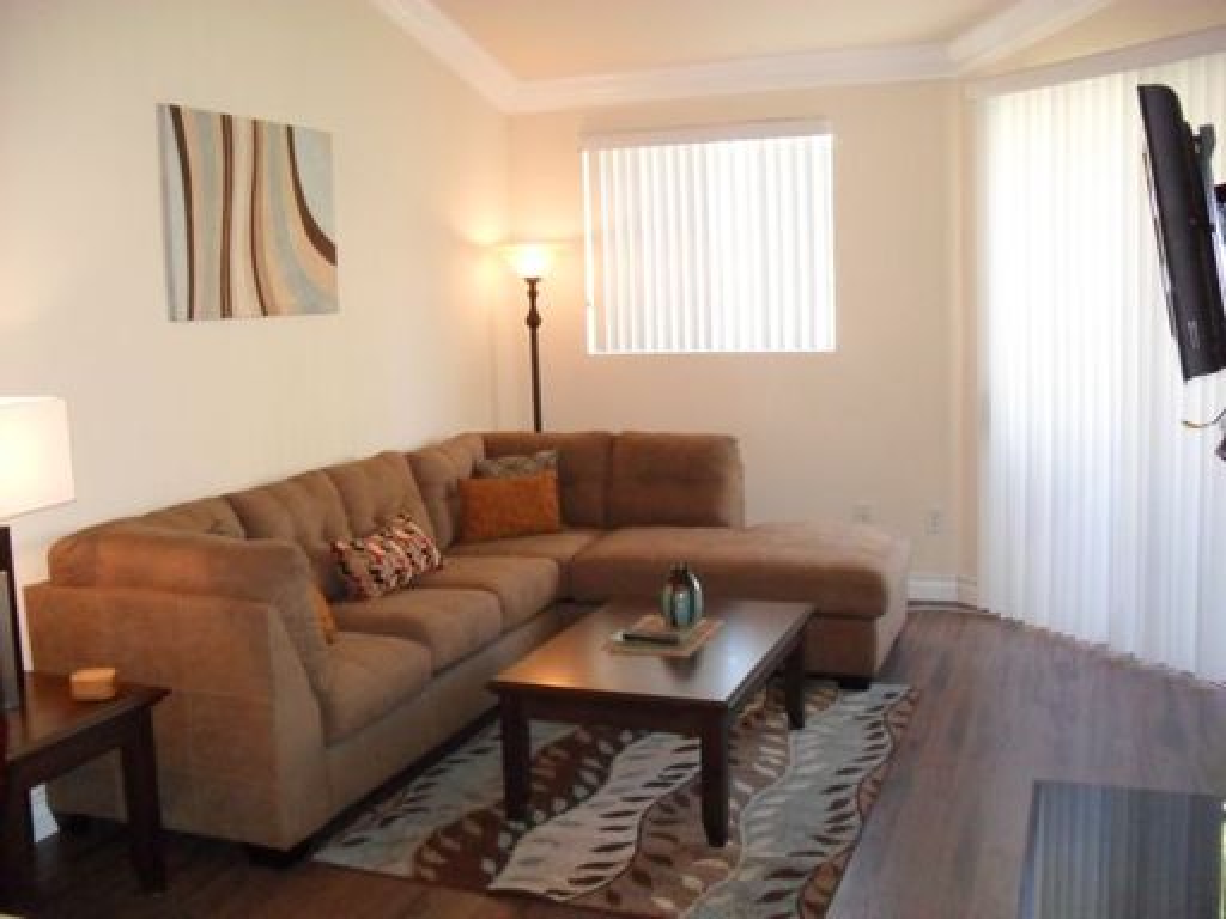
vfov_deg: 40.7
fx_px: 1240
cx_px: 613
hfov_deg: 52.6
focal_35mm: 35
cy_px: 460
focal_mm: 6.3
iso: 320
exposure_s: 1/45
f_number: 3
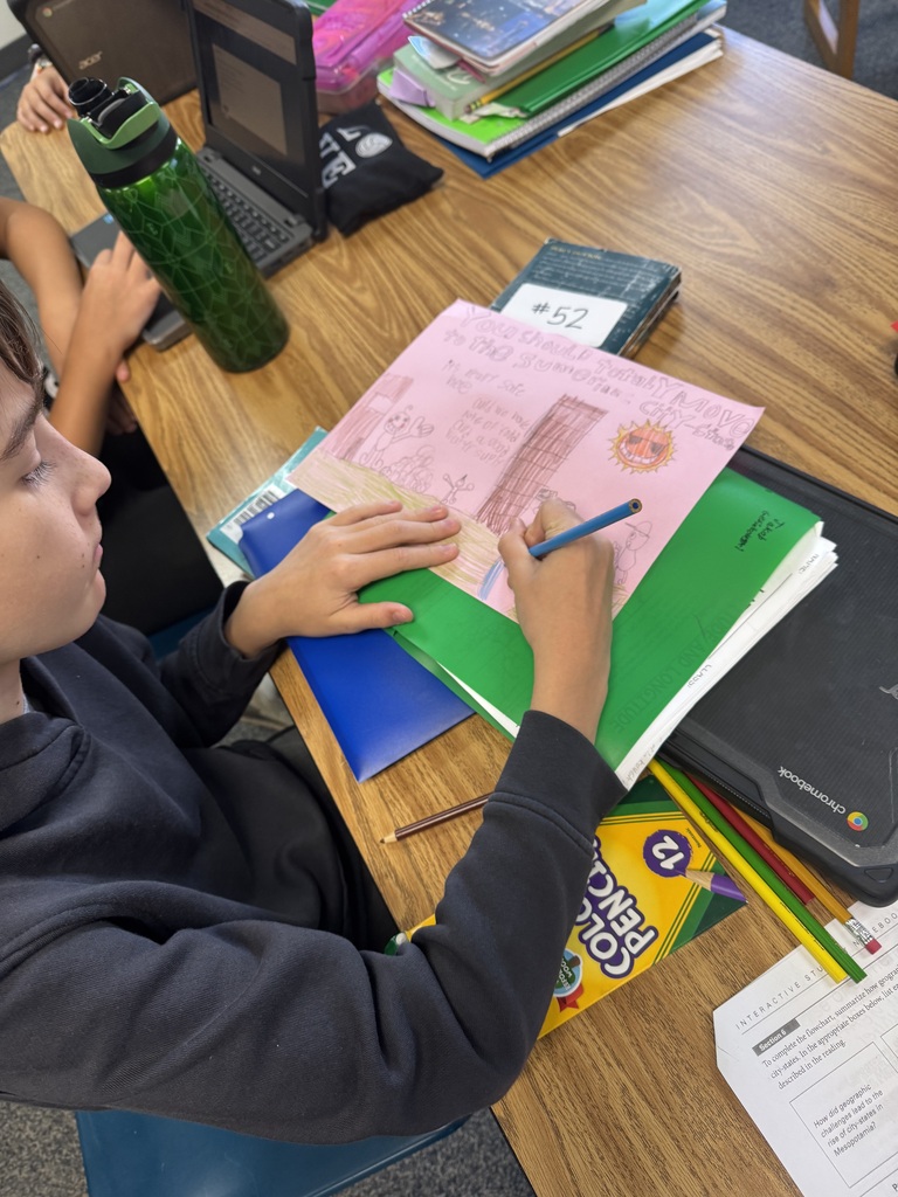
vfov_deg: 71.6
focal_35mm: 24
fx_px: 830
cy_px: 598
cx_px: 449
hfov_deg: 56.8
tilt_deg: -54.7
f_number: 1.78
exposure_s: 1/60
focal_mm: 6.76
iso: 160
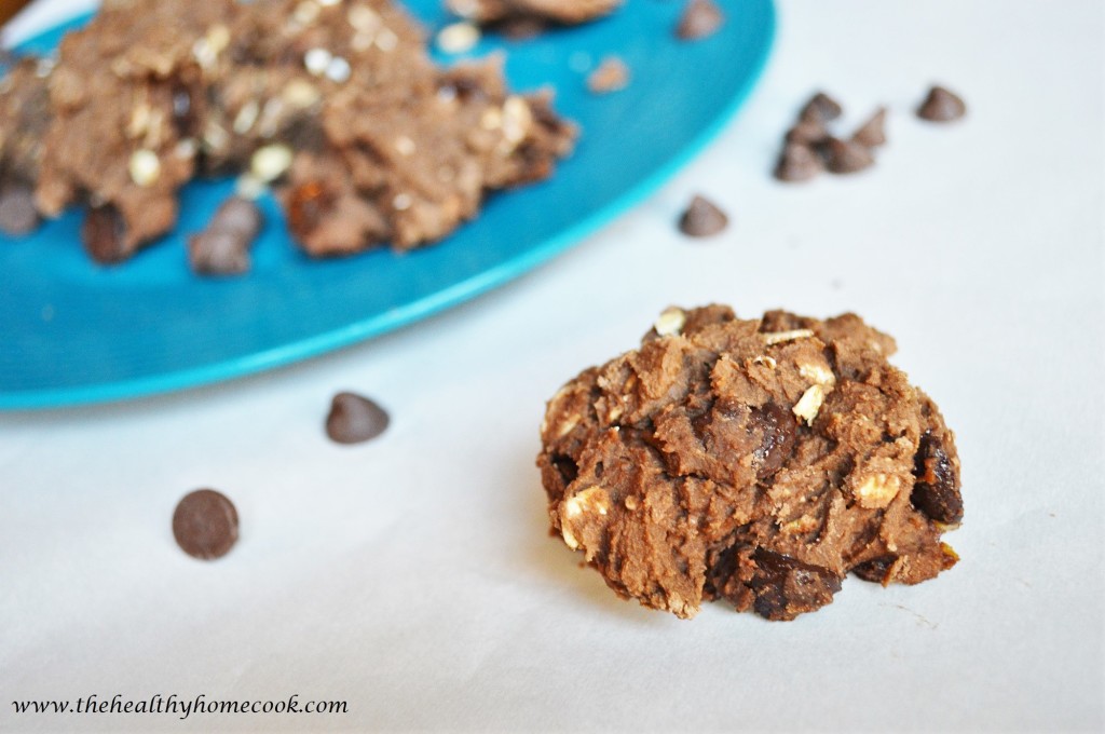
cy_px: 367
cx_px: 552
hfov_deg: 46.5
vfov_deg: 31.8
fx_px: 1288
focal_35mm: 42
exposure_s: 1/60
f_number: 4.5
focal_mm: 28
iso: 800
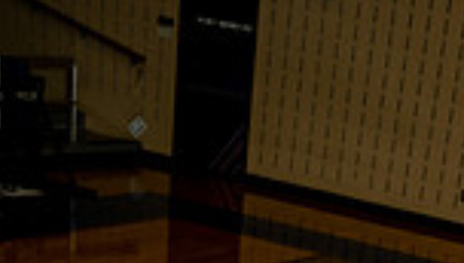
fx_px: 1220
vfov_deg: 10.4
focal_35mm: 99
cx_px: 421
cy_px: 658
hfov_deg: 21.1
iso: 400
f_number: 5.6
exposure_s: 1/250
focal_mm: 32
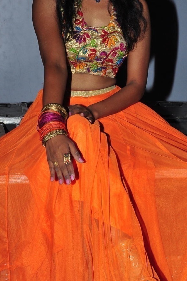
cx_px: 106
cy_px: 132
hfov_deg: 14.8
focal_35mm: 92
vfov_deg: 22.2
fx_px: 719
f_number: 10
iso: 400
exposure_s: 1/125
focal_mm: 34
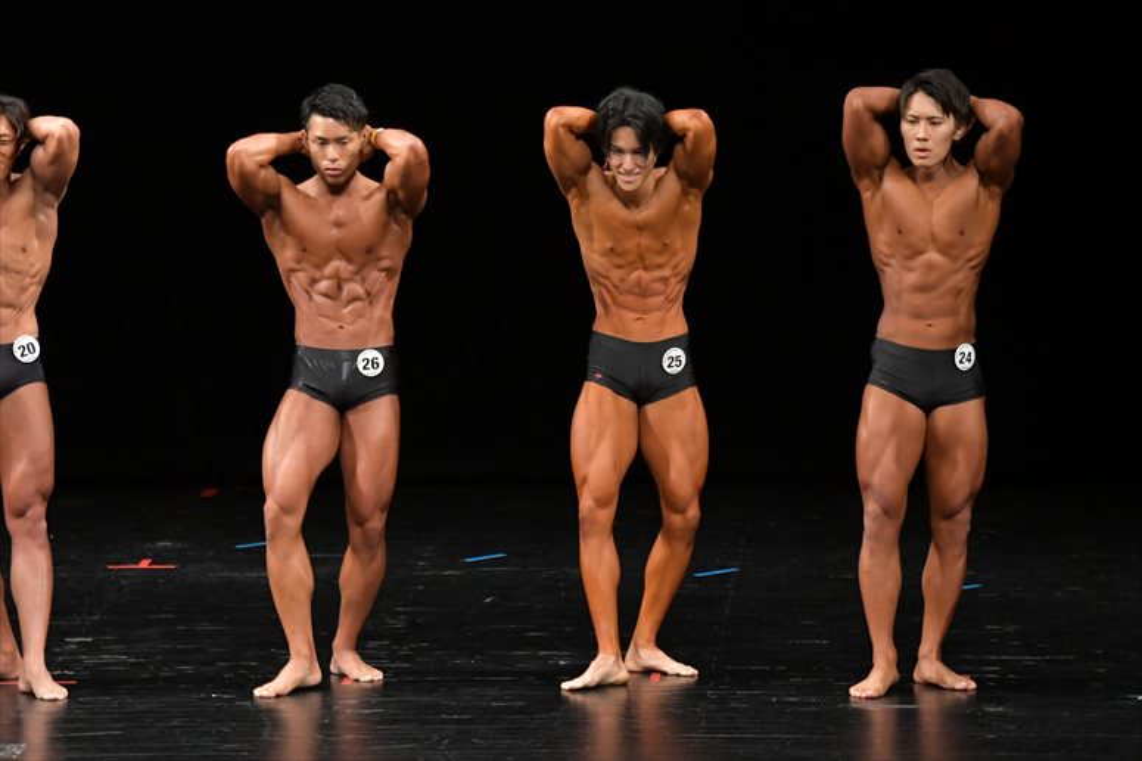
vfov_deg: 5.4
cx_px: 571
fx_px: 8085
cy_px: 380
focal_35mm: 255
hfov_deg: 8.1
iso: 3200
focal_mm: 170
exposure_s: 1/400
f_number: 5.6
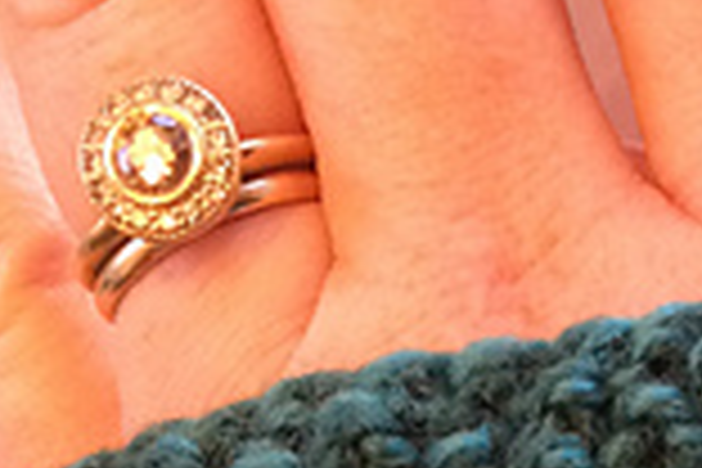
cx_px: 774
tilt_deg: -49.4
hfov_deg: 16.0
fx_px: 2418
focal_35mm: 124
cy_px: 1287
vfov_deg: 9.3
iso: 200
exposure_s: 1/30
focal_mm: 4.15
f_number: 2.2
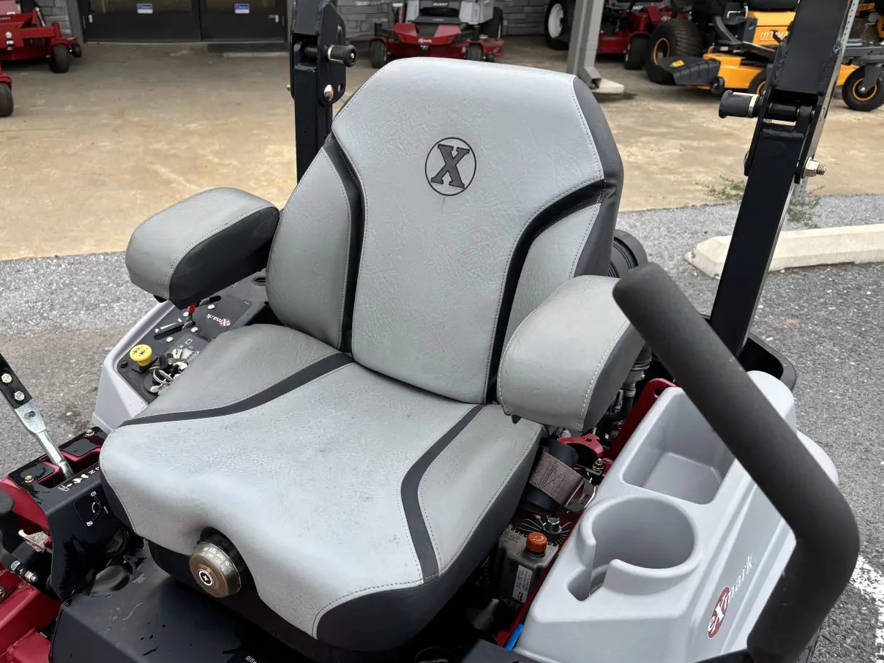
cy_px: 389
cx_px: 362
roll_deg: +0.5
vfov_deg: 45.3
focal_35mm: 31
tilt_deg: -28.6
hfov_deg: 58.0
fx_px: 792
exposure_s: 1/1092
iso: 50
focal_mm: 5.96
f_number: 1.6
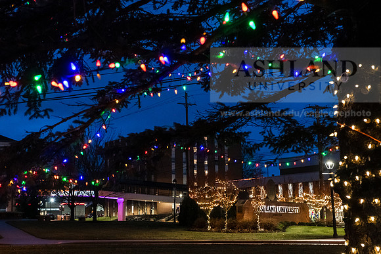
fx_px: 656
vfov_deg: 21.9
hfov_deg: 32.4
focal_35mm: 62
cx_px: 190
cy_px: 127
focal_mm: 62
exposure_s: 1/25
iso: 5000
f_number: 7.1
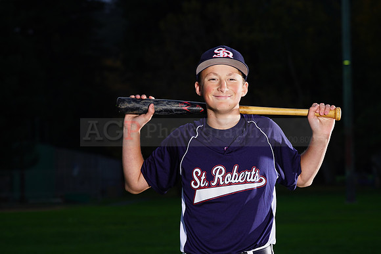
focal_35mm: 150
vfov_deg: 9.2
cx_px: 190
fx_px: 1588
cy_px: 127
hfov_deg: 13.7
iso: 320
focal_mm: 150
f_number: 9
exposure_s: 1/160
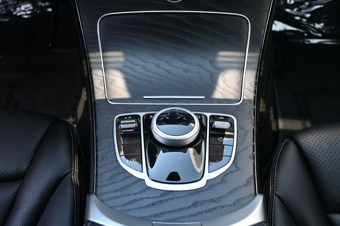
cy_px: 113
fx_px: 467
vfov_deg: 27.2
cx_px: 170
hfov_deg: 40.0
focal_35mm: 50
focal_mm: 33
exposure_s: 1/125
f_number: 5
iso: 900
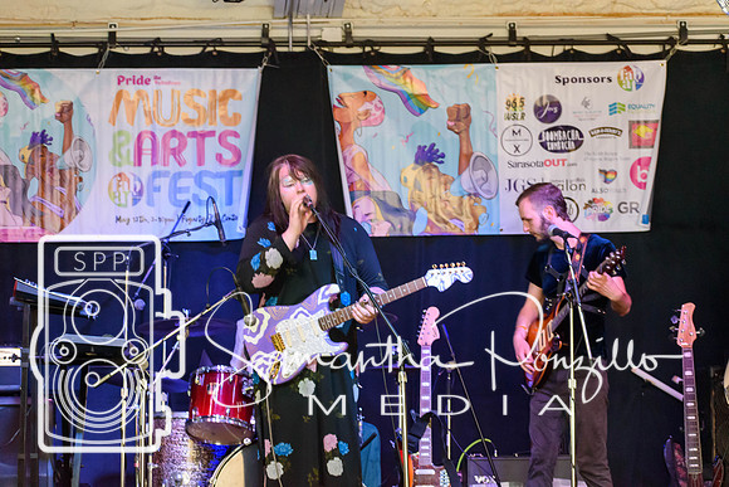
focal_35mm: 105
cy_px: 244
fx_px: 2127
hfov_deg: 19.5
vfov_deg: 13.0
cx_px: 364
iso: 1800
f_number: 4.5
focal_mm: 70
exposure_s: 1/125
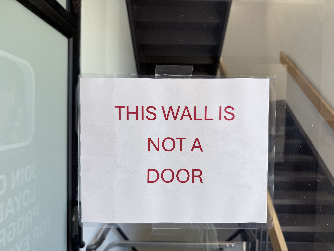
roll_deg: -0.3
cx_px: 167
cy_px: 126
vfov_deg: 56.8
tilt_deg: -2.5
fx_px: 232
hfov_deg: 71.6
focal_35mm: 24
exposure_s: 1/204
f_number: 1.78
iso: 64
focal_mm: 6.76
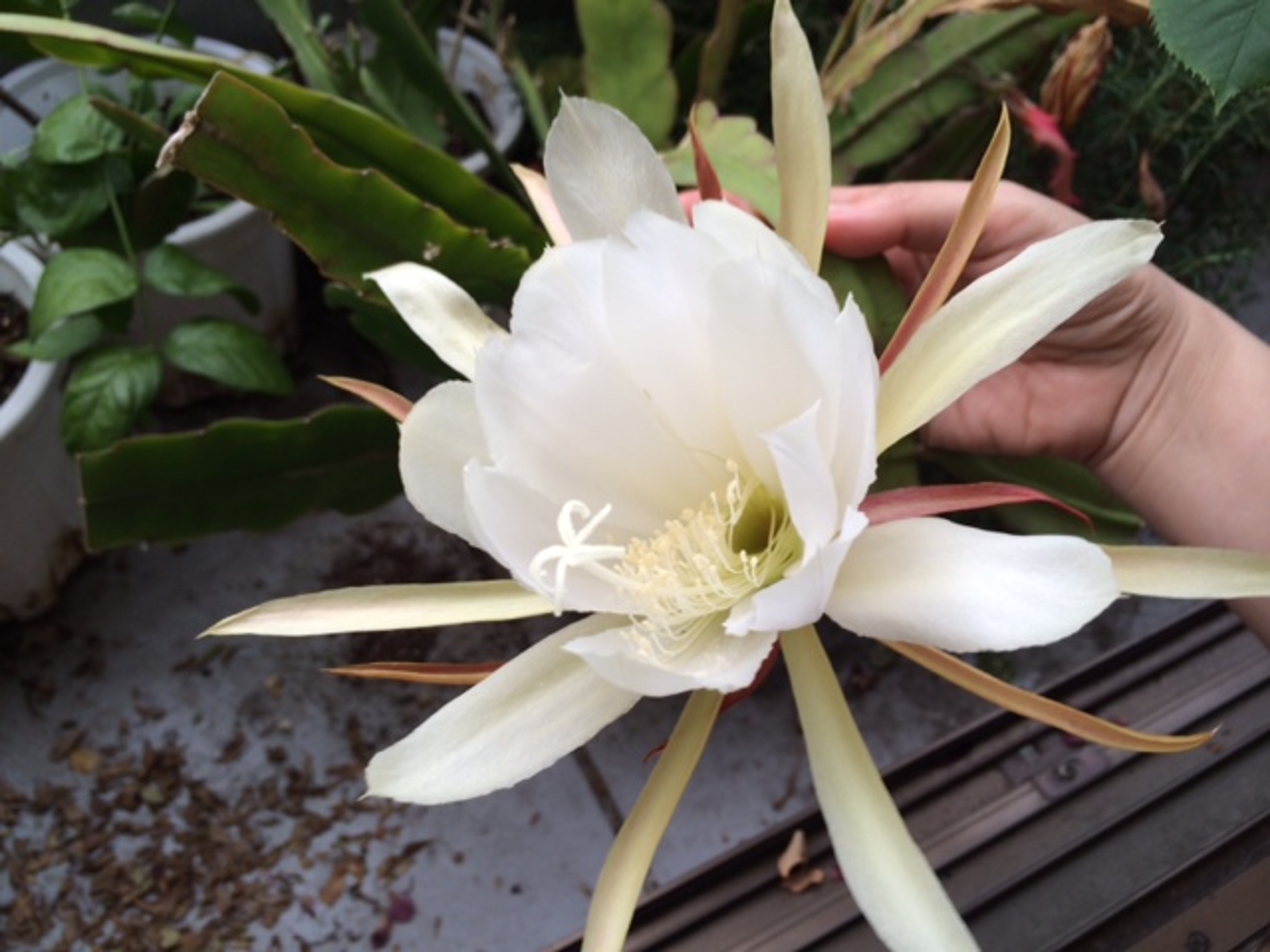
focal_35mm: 30
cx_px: 635
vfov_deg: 46.8
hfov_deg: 60.0
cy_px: 476
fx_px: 1101
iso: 40
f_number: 2.2
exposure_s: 1/40
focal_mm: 4.12
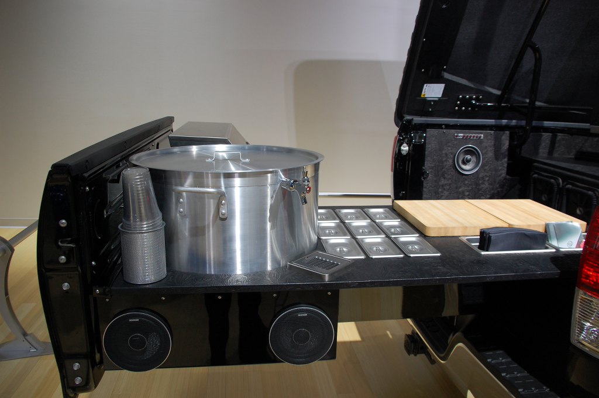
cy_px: 199
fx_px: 449
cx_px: 300
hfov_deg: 67.4
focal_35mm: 27
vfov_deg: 47.9
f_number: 5.6
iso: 400
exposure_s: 1/125
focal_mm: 18
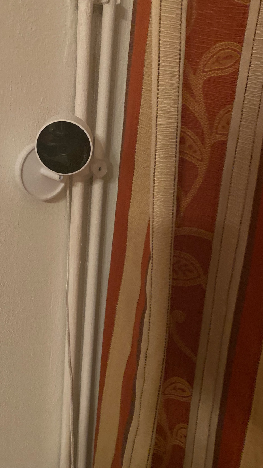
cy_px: 220
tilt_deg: -13.4
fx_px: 409
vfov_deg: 59.4
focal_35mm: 33
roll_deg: -2.7
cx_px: 82
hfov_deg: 35.2
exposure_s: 1/25
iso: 800
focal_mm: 4.25
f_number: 1.8
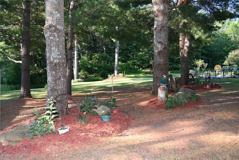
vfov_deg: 39.4
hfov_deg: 56.5
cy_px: 80
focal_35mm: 34
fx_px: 222
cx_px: 120
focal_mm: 33.5
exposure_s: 1/100
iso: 200
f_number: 5.6
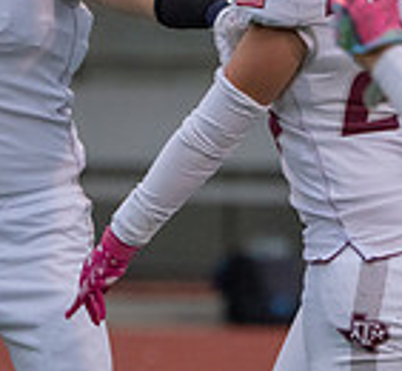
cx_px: 349
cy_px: 153
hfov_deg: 1.3
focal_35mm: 1441
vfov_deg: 1.2
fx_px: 18209
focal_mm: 327
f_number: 5.6
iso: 4000
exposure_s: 1/1000
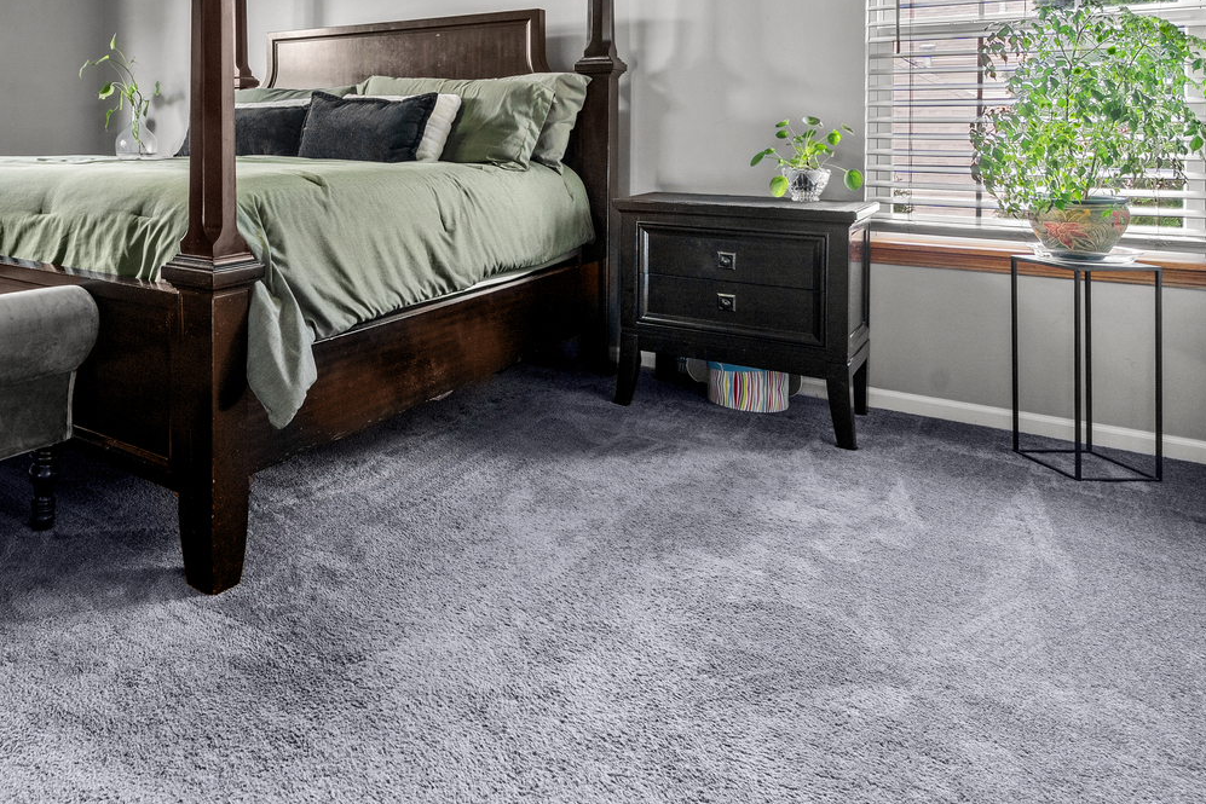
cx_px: 273
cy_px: 173
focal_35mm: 26
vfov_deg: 47.2
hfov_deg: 64.4
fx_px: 871
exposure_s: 1/4
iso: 400
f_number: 8
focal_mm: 16
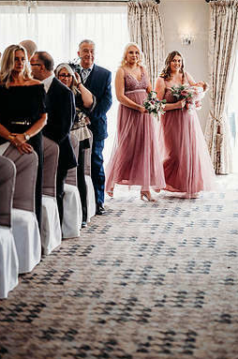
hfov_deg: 13.6
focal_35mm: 100
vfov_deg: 20.4
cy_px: 193
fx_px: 995
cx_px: 134
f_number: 2
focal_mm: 85
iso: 110
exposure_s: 1/200
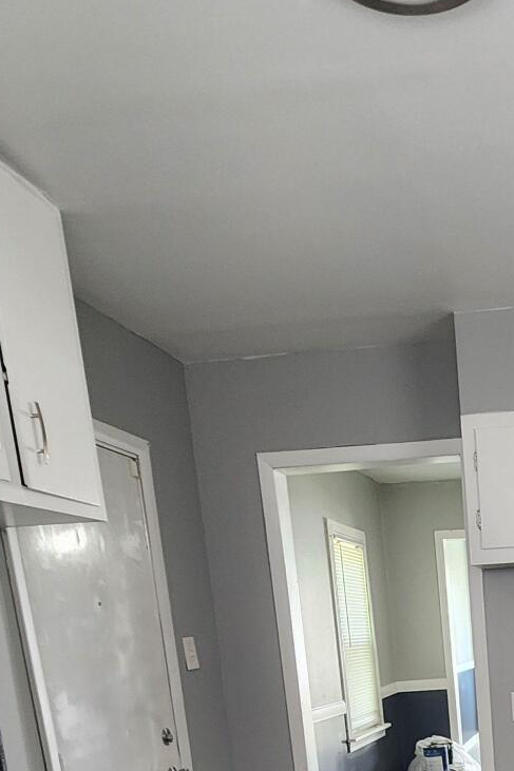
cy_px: 837
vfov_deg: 41.8
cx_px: 530
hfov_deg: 32.6
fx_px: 793
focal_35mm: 37
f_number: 2.2
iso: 320
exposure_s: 1/30
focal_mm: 2.2
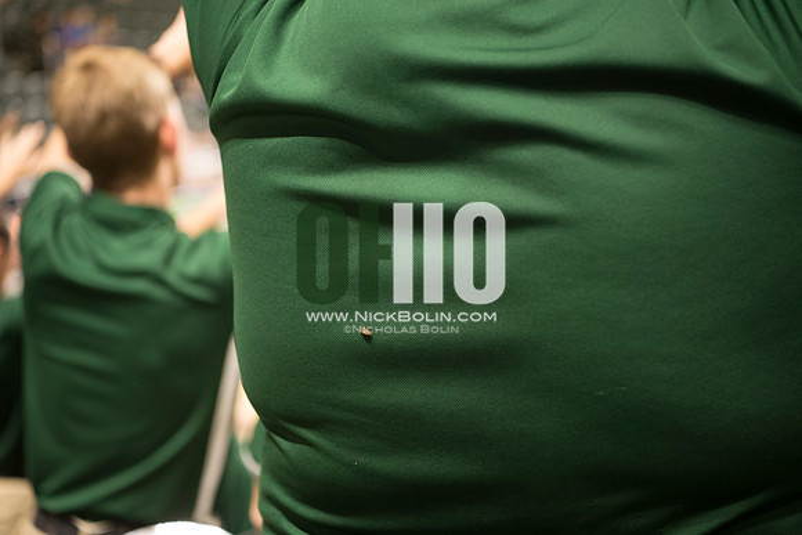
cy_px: 268
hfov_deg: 28.8
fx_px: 1560
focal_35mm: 70
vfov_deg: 19.5
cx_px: 401
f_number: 2.8
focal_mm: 70
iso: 2000
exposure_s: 1/60
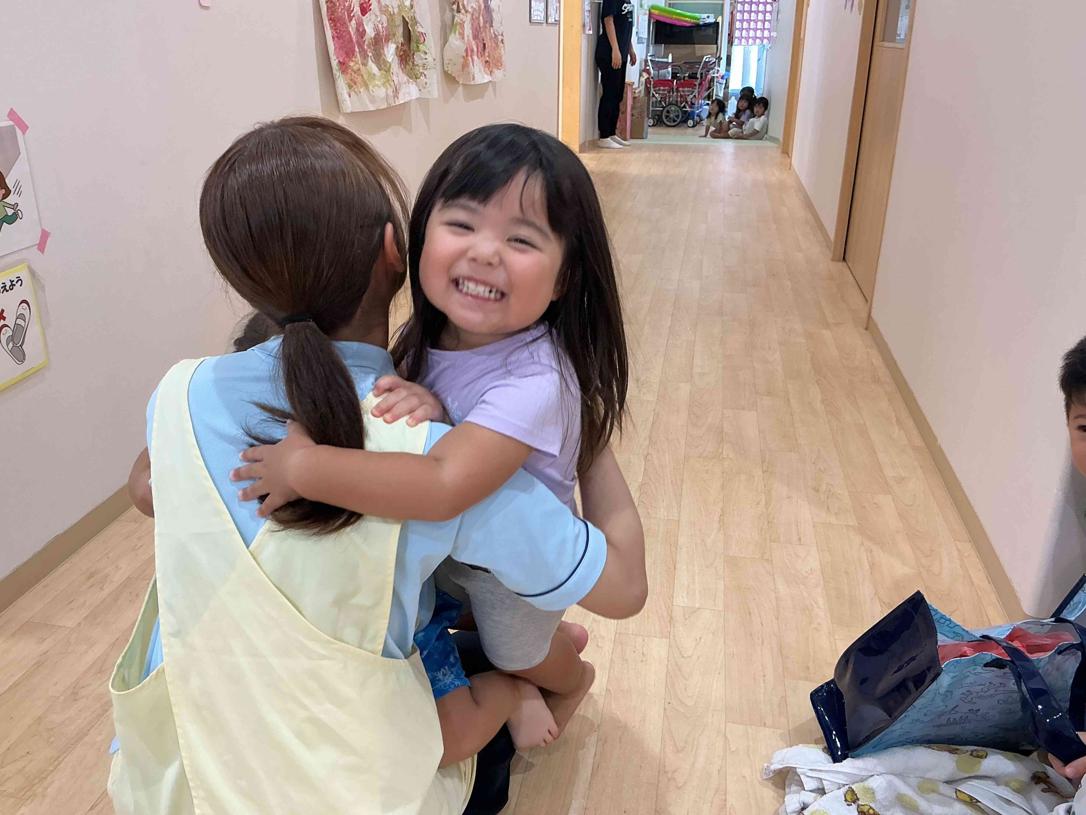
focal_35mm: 29
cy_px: 408
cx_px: 543
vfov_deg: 48.2
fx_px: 910
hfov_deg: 61.7
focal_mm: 3
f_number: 1.8
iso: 50
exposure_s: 1/60
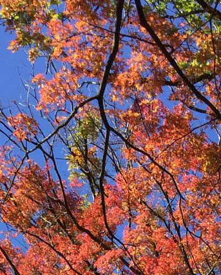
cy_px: 450
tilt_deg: +37.7
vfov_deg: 15.3
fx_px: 923
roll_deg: -4.4
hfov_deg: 13.7
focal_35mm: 113
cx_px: 107
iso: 25
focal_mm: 3.3
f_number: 2.4
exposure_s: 1/599
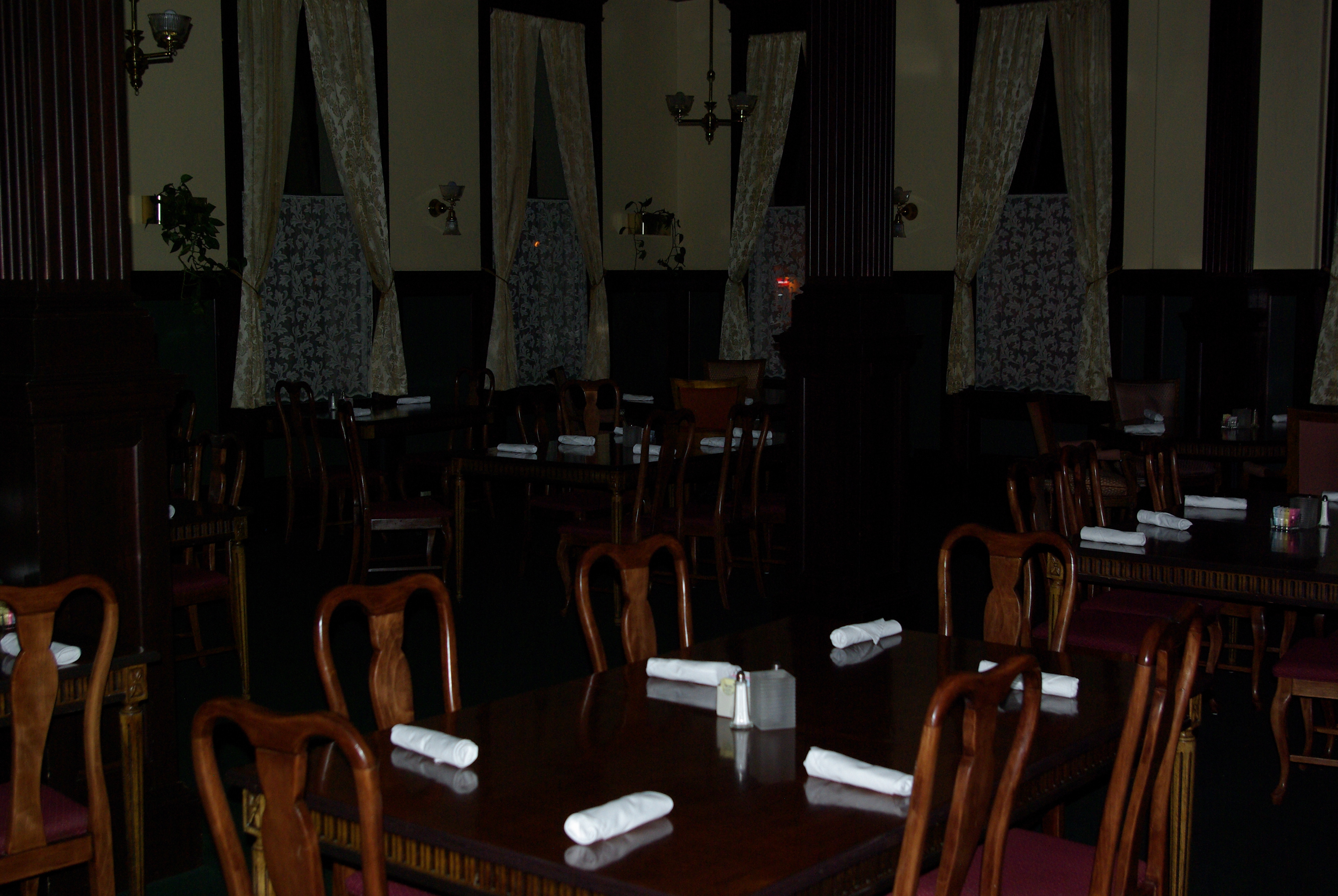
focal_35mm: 46
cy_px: 448
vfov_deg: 29.0
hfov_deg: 42.3
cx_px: 669
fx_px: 1730
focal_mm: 31
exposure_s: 1/45
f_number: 5.6
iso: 400
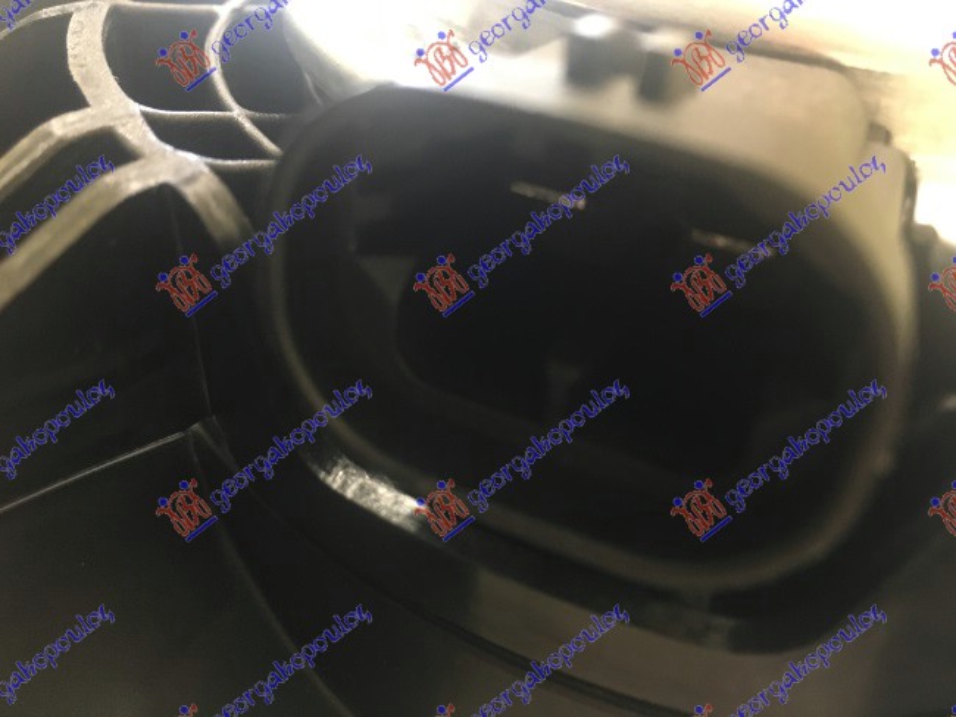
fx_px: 801
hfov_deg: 61.6
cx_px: 478
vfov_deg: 48.3
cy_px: 358
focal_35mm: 29
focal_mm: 4.15
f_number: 2.2
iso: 400
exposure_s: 1/17
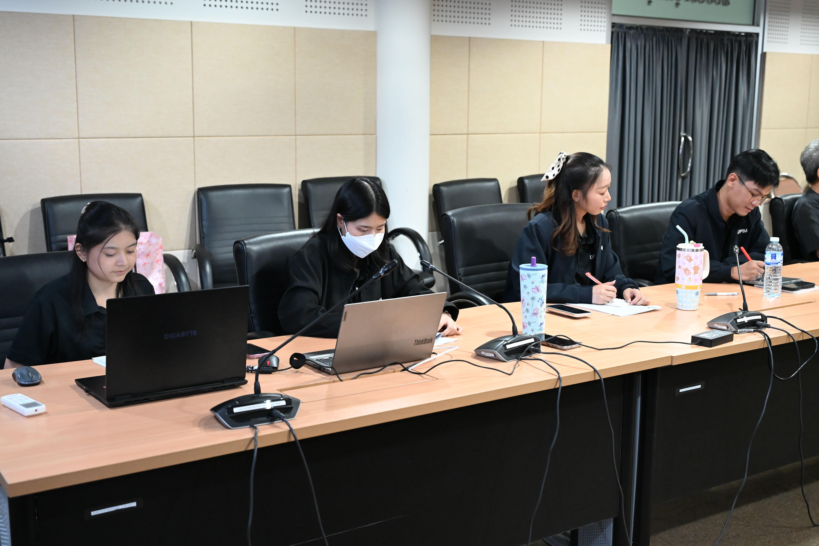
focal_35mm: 42
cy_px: 273
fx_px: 955
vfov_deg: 31.9
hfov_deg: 46.4
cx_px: 410
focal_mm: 42
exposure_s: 1/160
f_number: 4
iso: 6400
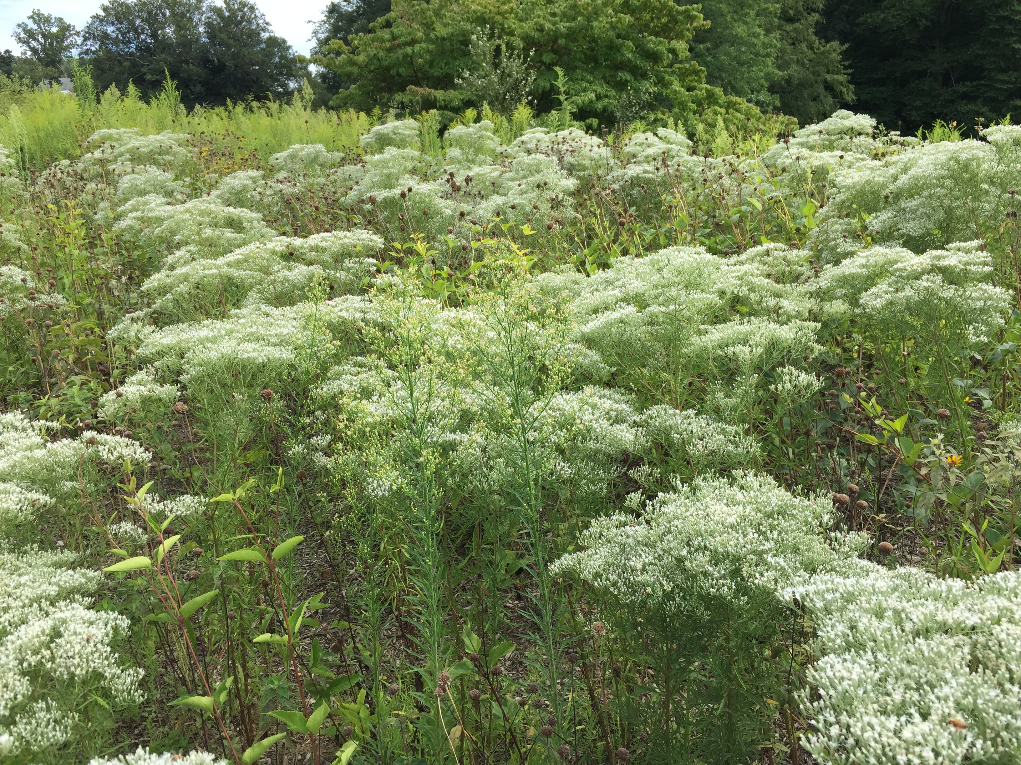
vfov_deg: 48.2
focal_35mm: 29
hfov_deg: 61.7
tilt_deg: -14.8
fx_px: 855
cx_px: 510
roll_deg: -0.7
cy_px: 382
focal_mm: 4.15
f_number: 2.2
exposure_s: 1/964
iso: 32
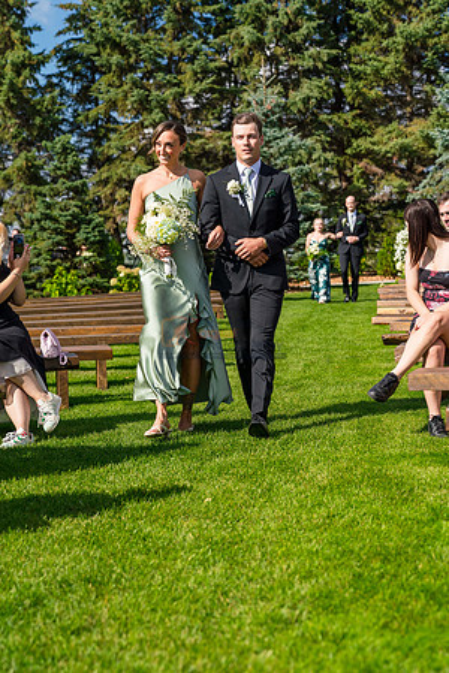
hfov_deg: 20.3
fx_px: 1253
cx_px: 224
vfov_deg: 30.1
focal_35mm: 67
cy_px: 336
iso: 400
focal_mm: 67
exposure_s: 1/3200
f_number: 4
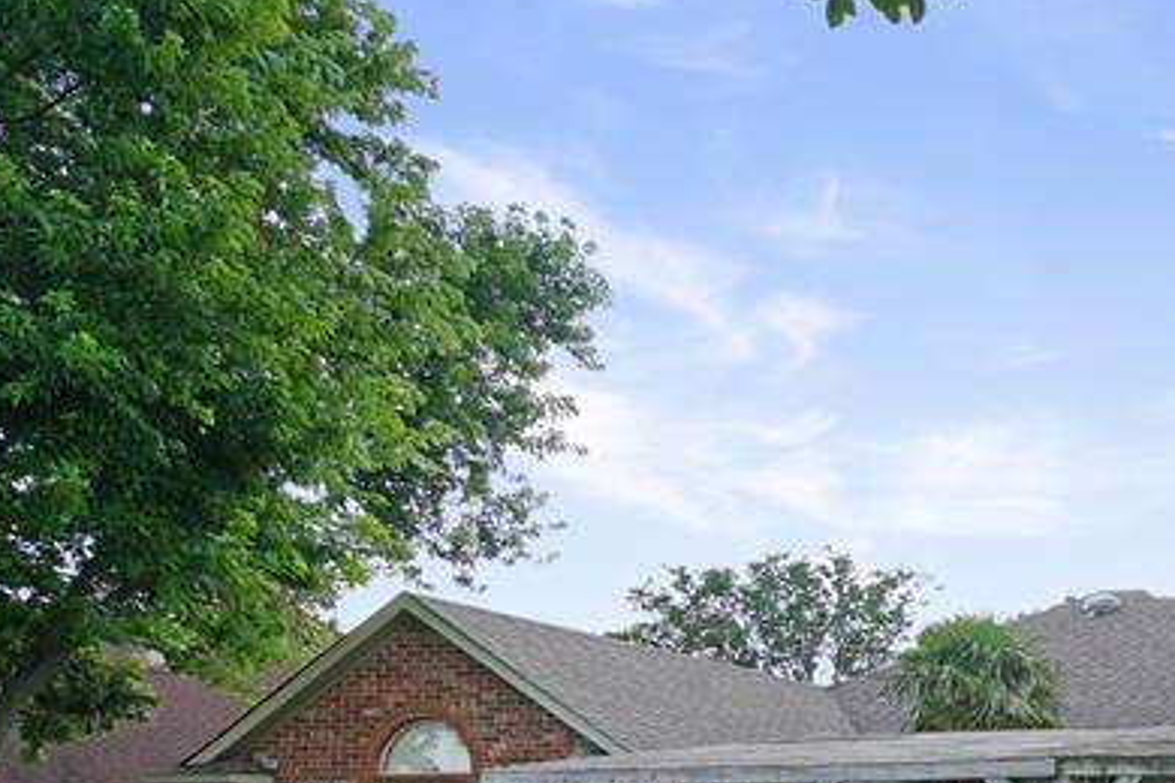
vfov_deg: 28.8
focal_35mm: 42
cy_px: 867
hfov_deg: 34.2
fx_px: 1371
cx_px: 1503
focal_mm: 16
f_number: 5
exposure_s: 1/250
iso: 100
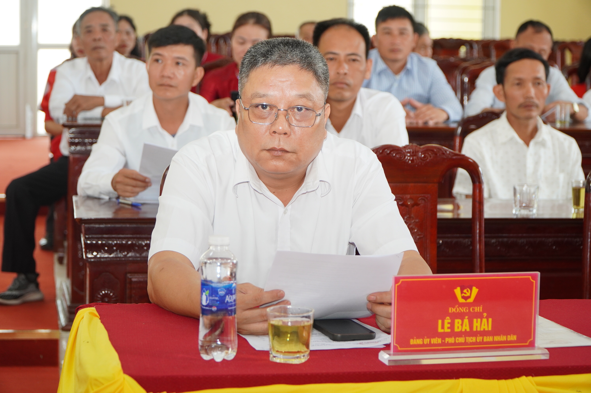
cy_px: 196
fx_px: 1402
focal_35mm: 86
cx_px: 296
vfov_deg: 16.0
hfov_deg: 23.8
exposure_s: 1/100
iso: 640
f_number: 4
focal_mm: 57
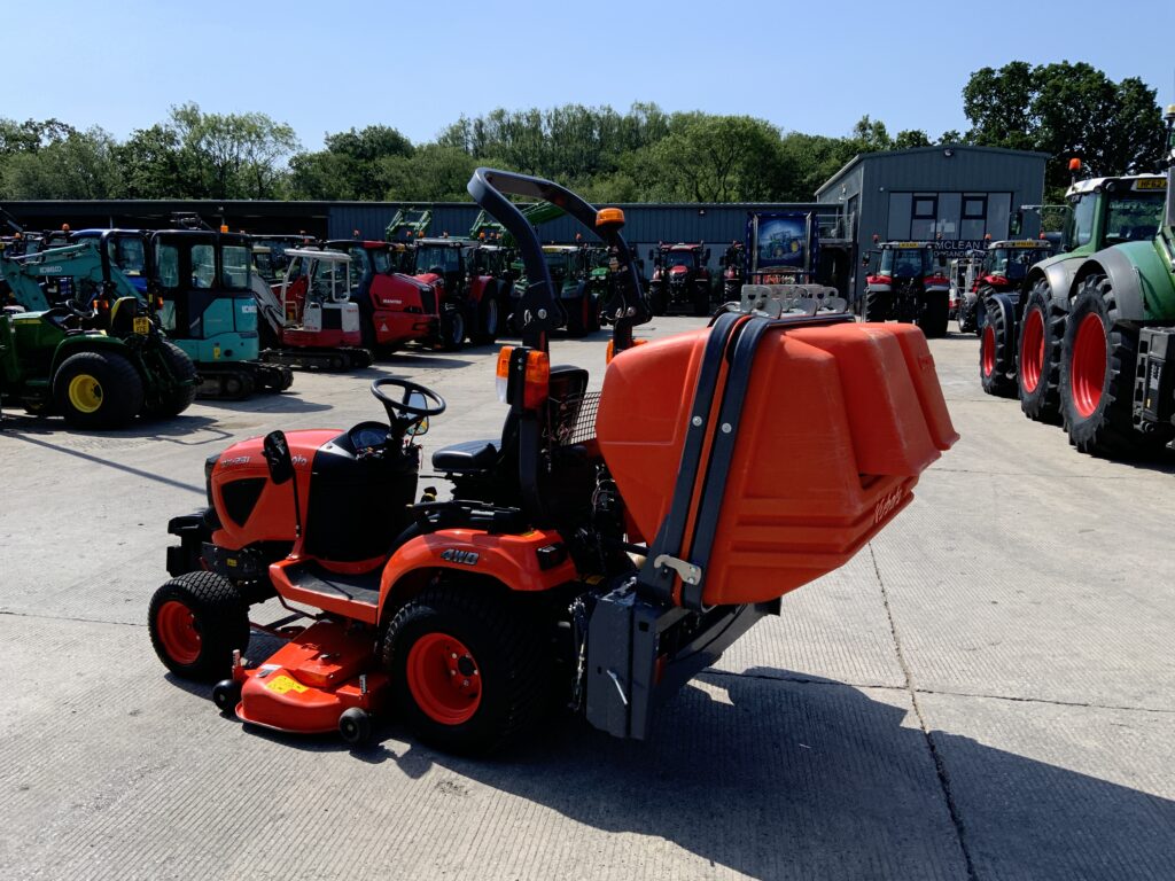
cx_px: 588
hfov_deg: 61.7
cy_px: 440
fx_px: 984
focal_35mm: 29
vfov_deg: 48.2
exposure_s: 1/2320
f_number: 1.8
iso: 20
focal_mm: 3
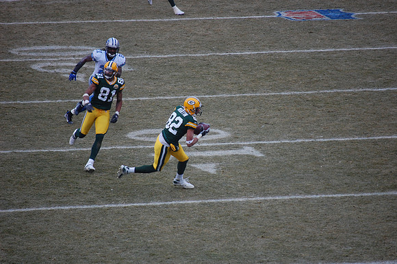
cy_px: 132
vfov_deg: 4.6
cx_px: 198
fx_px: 3306
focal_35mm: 300
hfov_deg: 6.9
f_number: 5.6
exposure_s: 1/320
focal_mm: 200
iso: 400
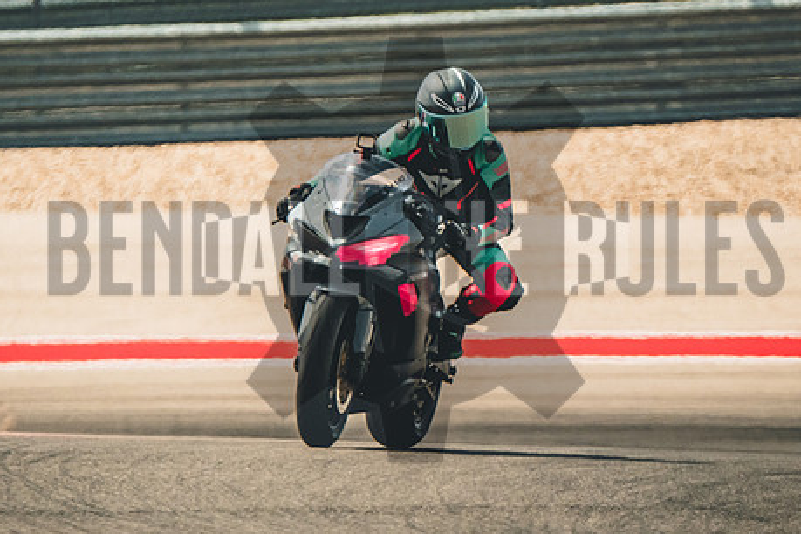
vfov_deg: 1.3
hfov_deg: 2.0
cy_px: 204
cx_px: 402
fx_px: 22782
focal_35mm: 1024
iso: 800
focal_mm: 400
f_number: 5.6
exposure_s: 1/1600
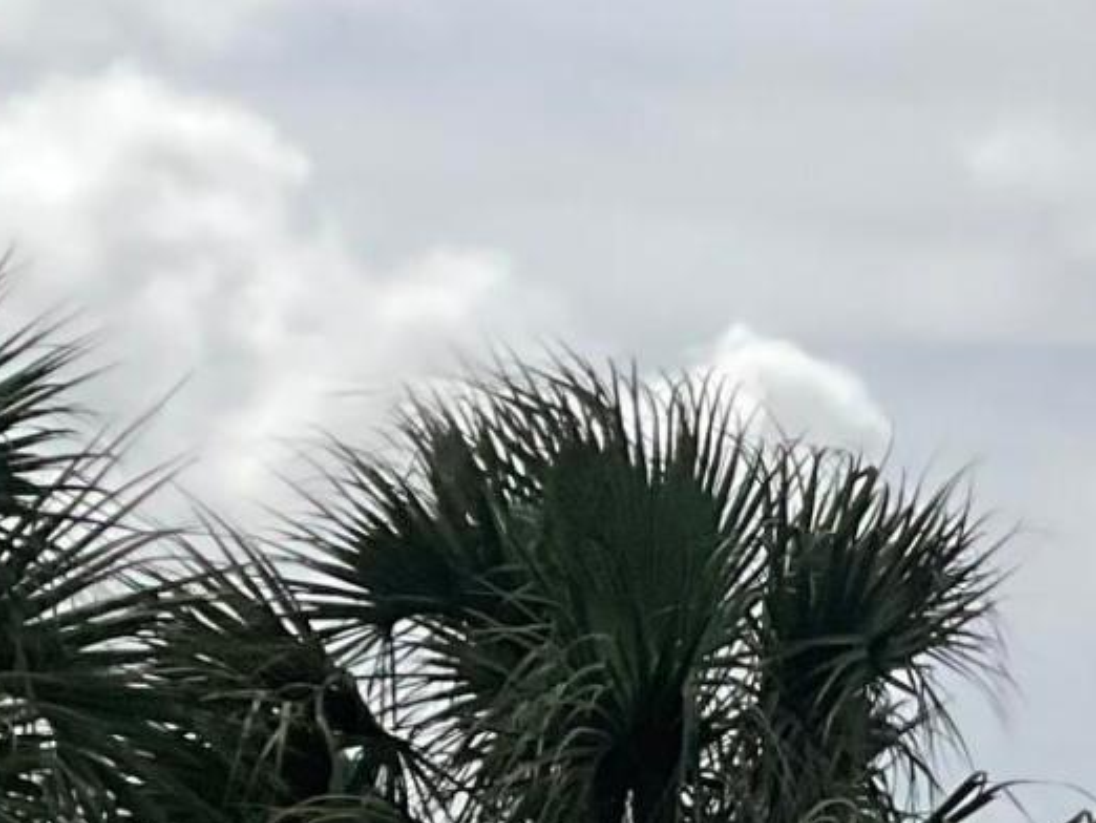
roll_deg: -4.1
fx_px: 5068
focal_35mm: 160
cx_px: 2727
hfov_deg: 10.4
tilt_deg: -5.8
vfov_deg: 8.5
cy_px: 1995
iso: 20
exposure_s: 1/4405
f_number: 1.8
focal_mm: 3
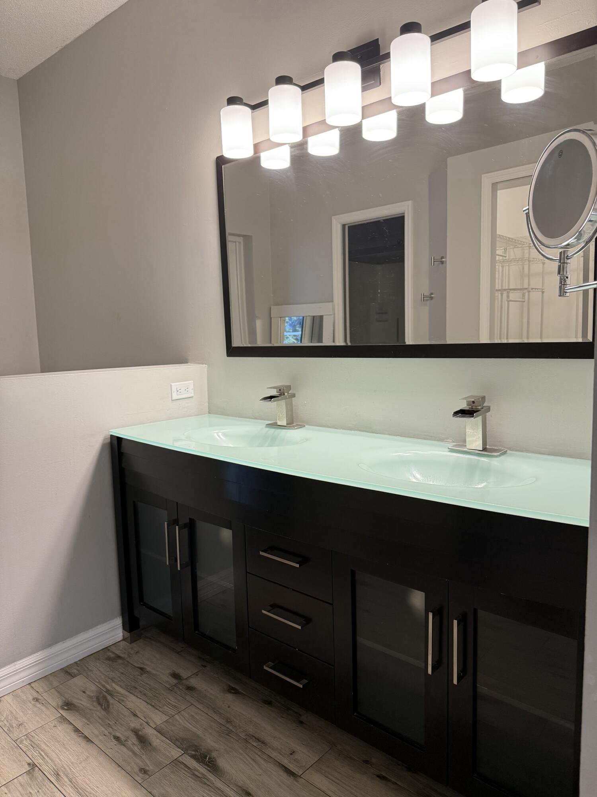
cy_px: 398
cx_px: 298
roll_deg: +3.5
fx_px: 552
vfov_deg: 71.6
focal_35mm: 24
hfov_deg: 56.8
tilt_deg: -5.8
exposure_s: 1/121
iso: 200
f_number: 1.78
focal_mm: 6.76
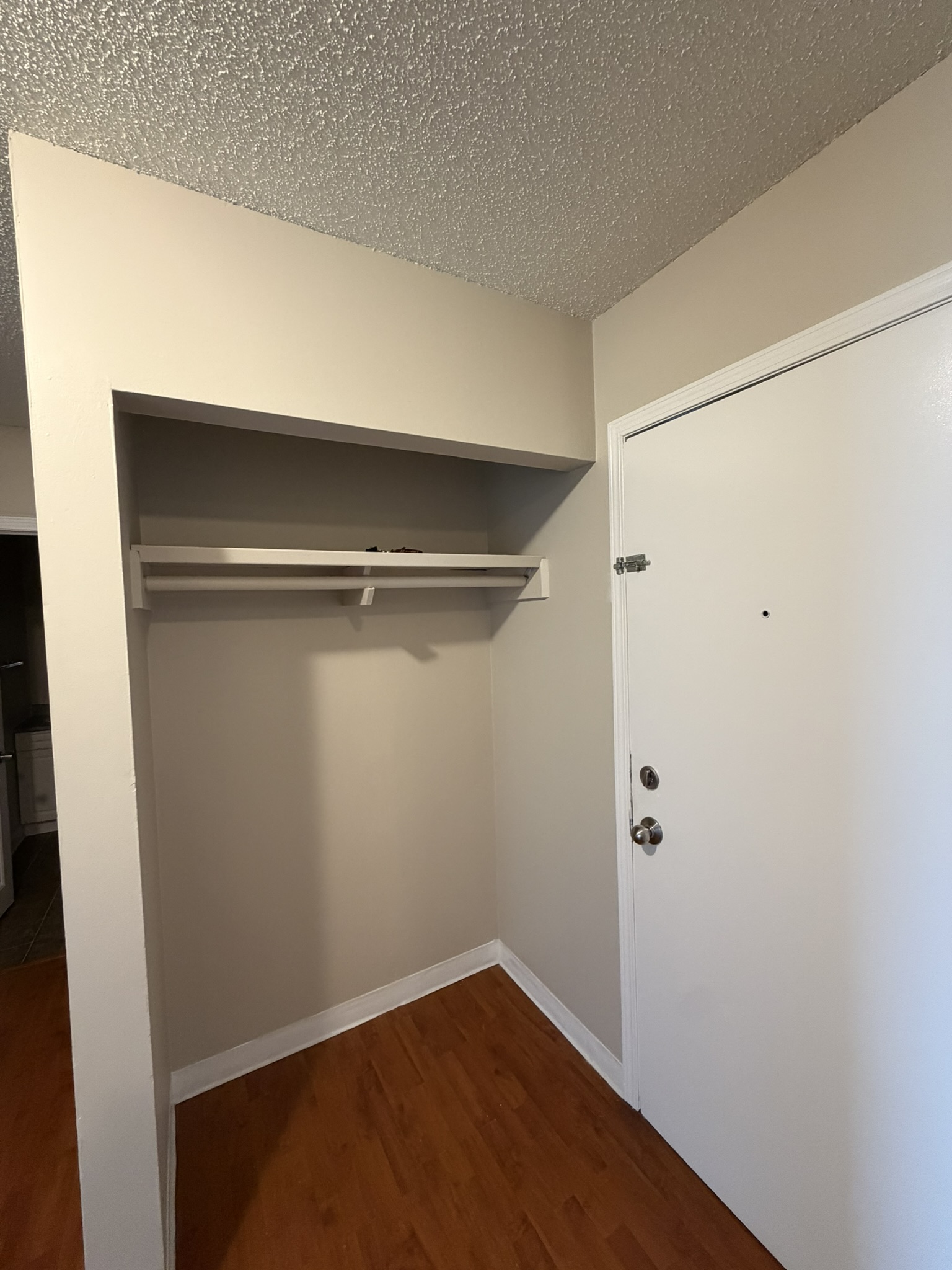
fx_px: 513
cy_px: 635
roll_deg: +1.6
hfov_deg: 85.7
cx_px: 476
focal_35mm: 14
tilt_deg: -2.1
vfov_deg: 102.1
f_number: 2.2
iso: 400
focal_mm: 2.22
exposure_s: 1/60
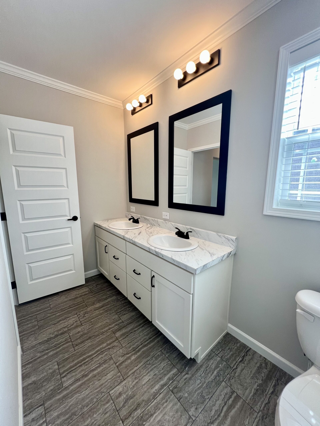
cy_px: 213
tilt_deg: -9.0
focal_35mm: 13
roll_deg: +0.3
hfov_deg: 89.9
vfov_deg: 106.2
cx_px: 160
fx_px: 160
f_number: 1.8
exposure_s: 1/120
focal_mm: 1.57
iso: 100
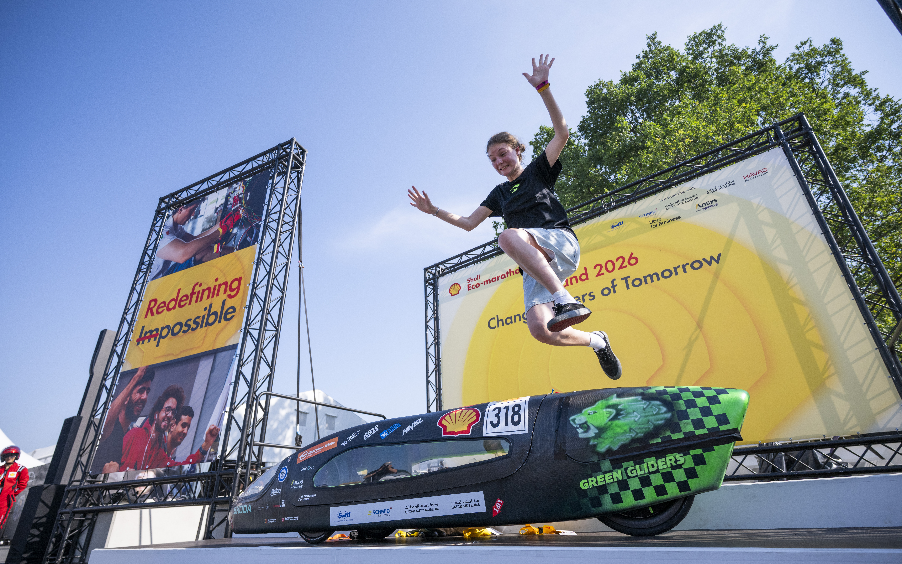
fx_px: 442
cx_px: 455
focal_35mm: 18
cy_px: 304
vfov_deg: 64.9
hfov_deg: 91.1
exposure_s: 1/3200
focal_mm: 17
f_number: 3.5
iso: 320
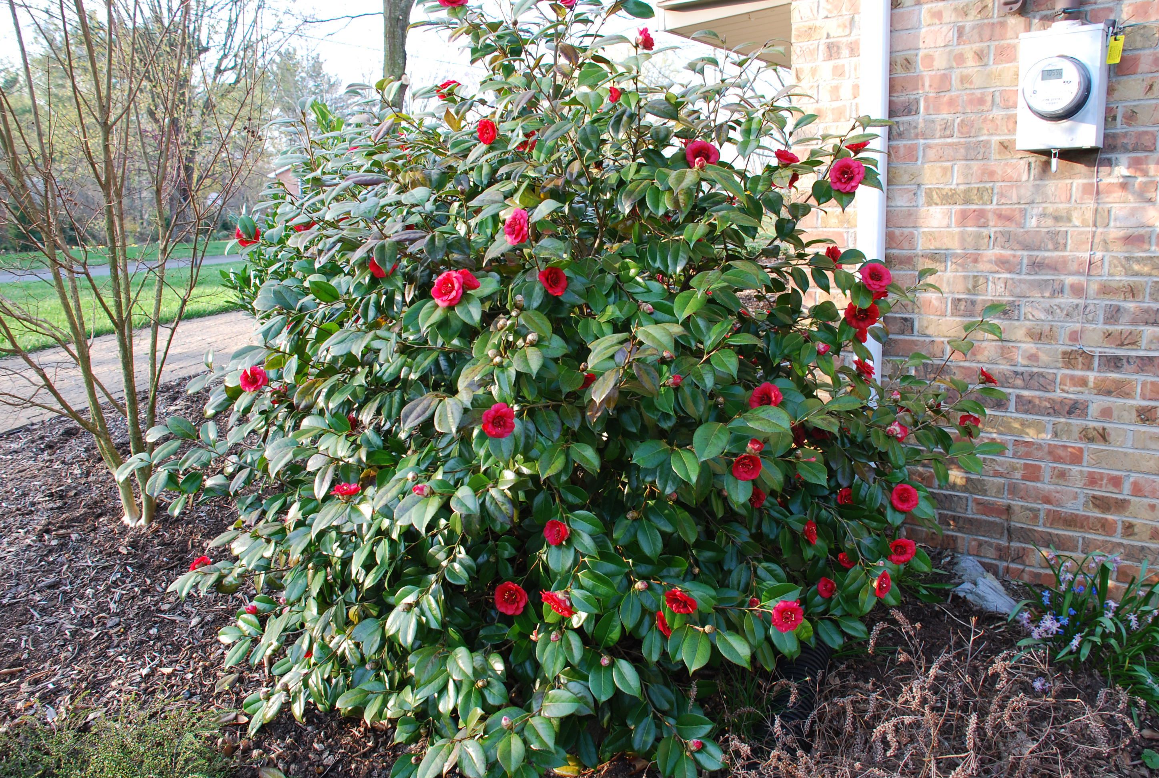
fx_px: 968
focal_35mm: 30
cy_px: 389
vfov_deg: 43.8
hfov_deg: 61.8
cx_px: 580
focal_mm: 20
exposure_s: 1/60
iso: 200
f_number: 5
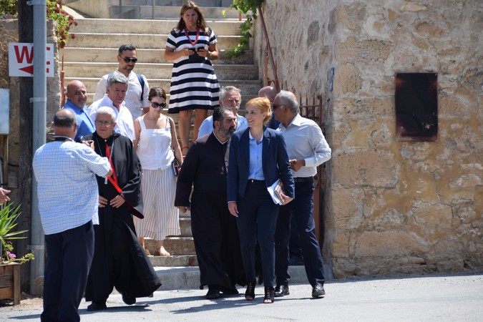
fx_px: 3119
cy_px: 161
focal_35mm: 232
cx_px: 242
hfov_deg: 8.9
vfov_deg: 5.9
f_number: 6
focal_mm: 155
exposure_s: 1/500
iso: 220
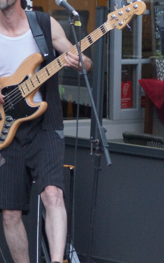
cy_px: 196
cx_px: 69
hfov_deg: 4.0
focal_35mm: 329
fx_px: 2352
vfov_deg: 6.4
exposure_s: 1/200
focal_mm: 110
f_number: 5
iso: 3200
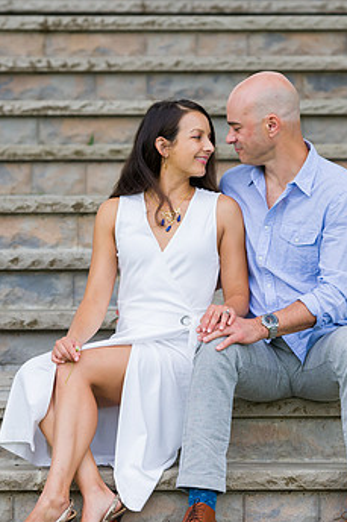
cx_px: 200
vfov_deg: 9.2
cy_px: 239
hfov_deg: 6.1
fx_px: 3256
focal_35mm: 225
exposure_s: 1/500
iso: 200
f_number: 4
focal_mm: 122
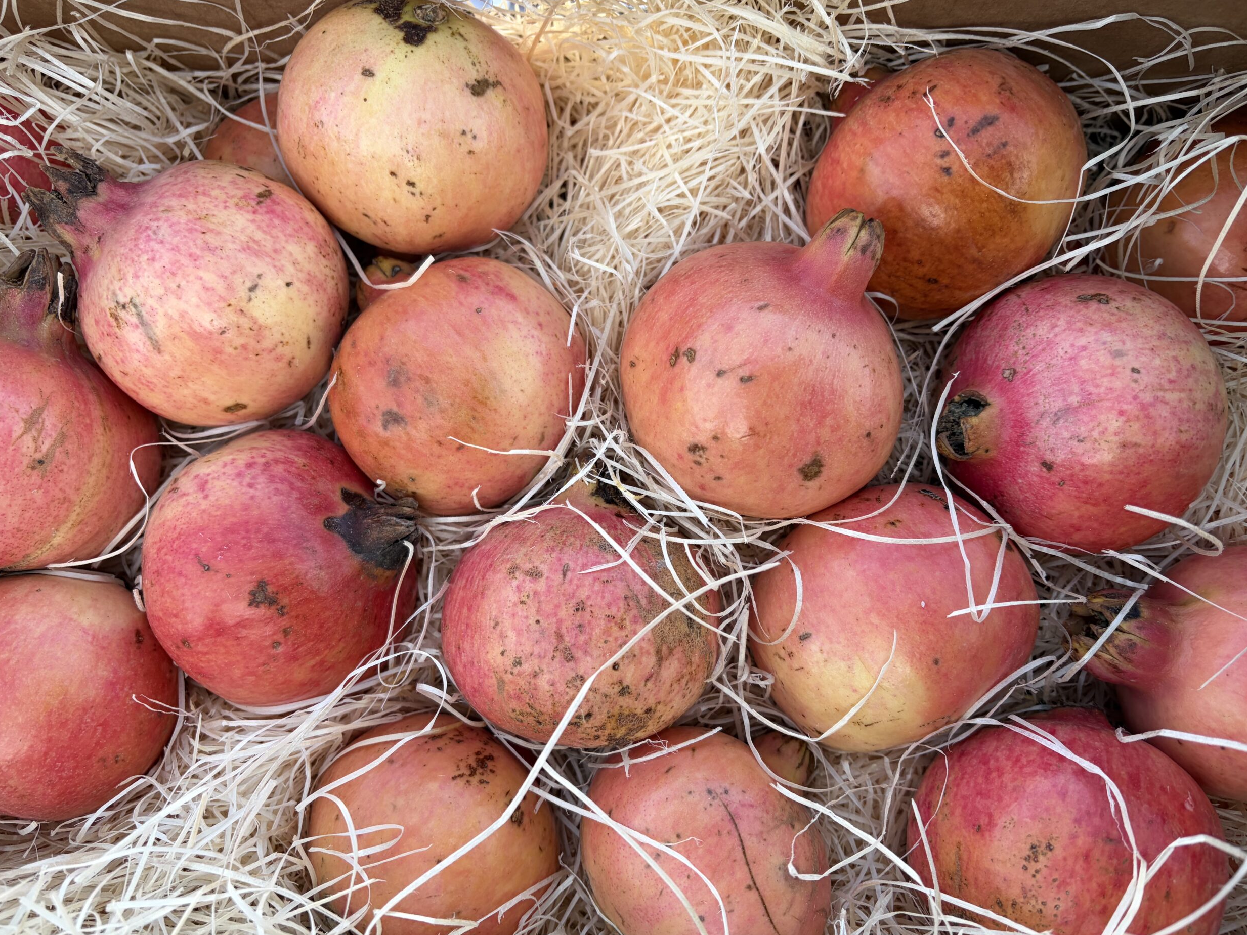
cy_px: 476
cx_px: 621
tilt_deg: -80.2
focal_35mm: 27
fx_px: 973
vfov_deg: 51.4
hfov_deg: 65.3
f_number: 1.6
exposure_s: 1/286
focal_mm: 5.96
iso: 50
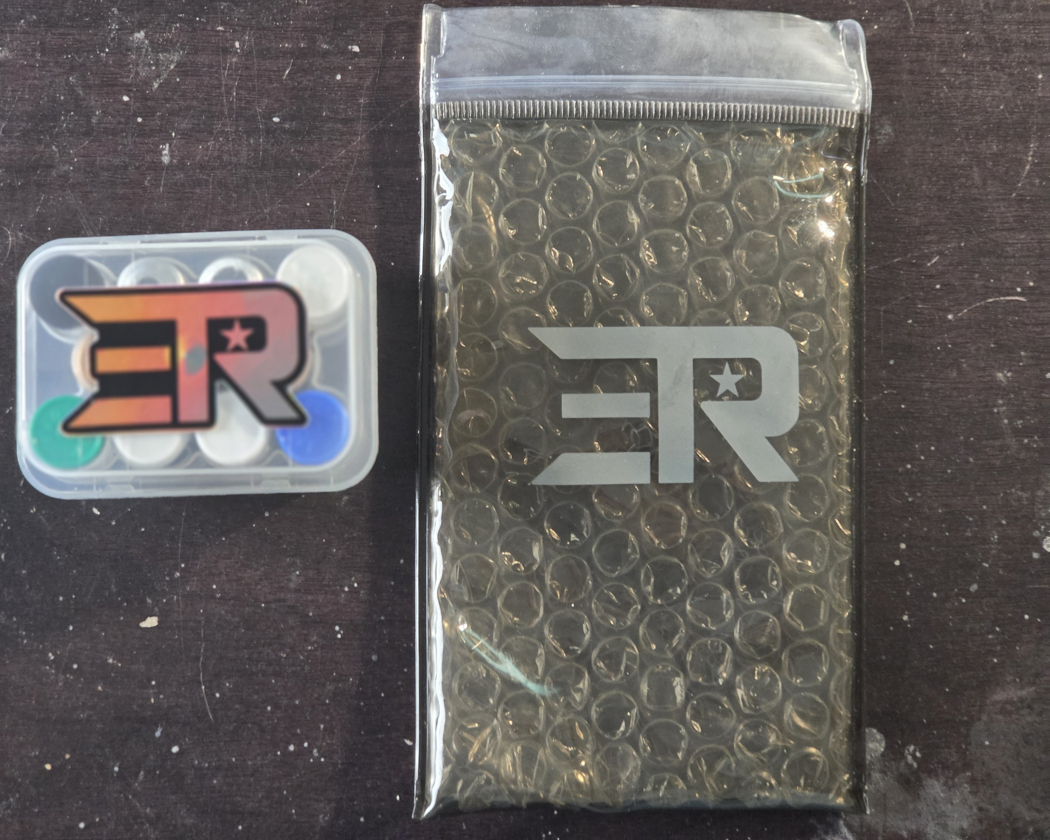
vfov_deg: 21.3
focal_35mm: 72
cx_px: 491
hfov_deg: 26.4
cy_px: 420
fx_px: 2237
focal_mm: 7
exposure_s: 1/30
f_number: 2.4
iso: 320
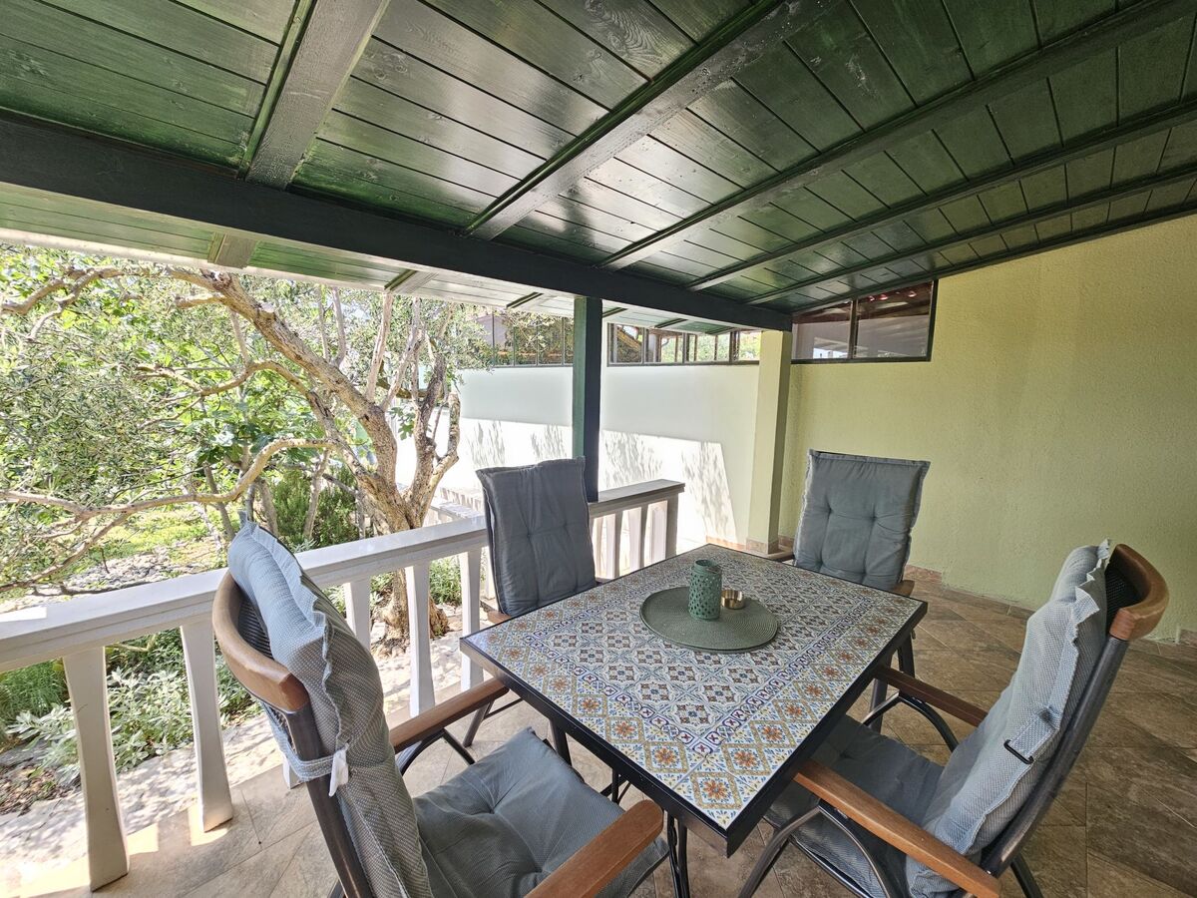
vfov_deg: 89.9
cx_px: 598
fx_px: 450
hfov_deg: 106.2
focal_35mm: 13
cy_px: 449
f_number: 2.2
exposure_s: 1/100
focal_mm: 2.2
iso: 50
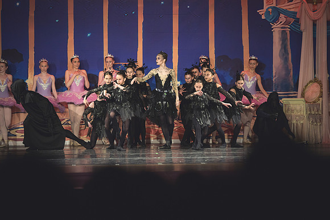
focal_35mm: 200
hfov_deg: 10.3
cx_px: 165
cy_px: 110
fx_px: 1834
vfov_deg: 6.9
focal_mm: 200
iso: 2000
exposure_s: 1/320
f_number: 2.8
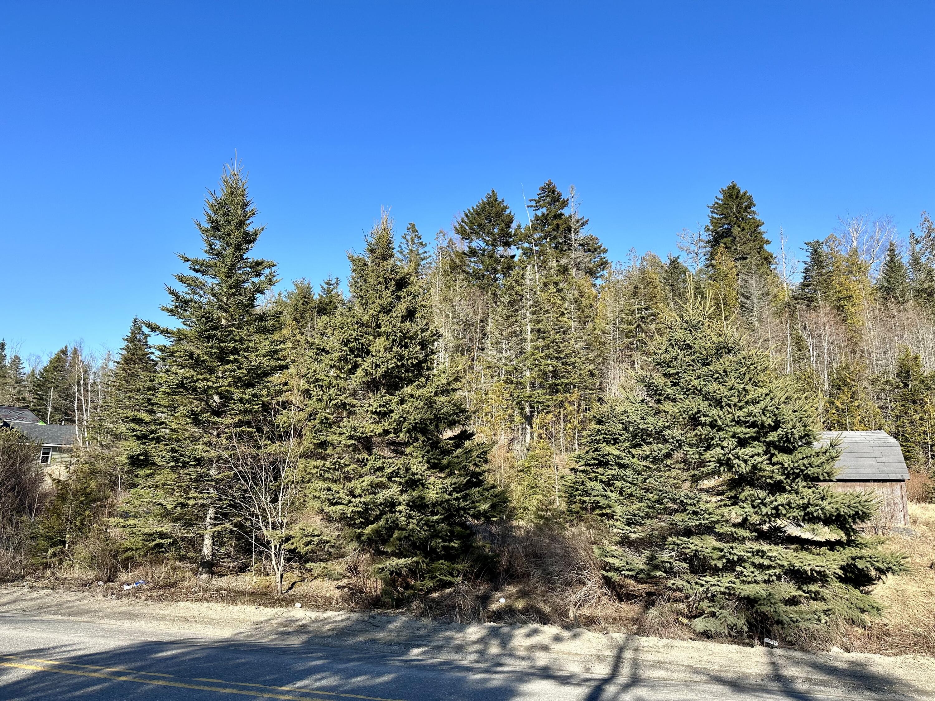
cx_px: 468
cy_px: 350
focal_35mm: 24
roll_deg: -1.5
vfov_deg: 56.8
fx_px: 648
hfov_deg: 71.6
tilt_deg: +9.5
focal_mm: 6.86
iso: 80
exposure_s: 1/2469
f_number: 1.78
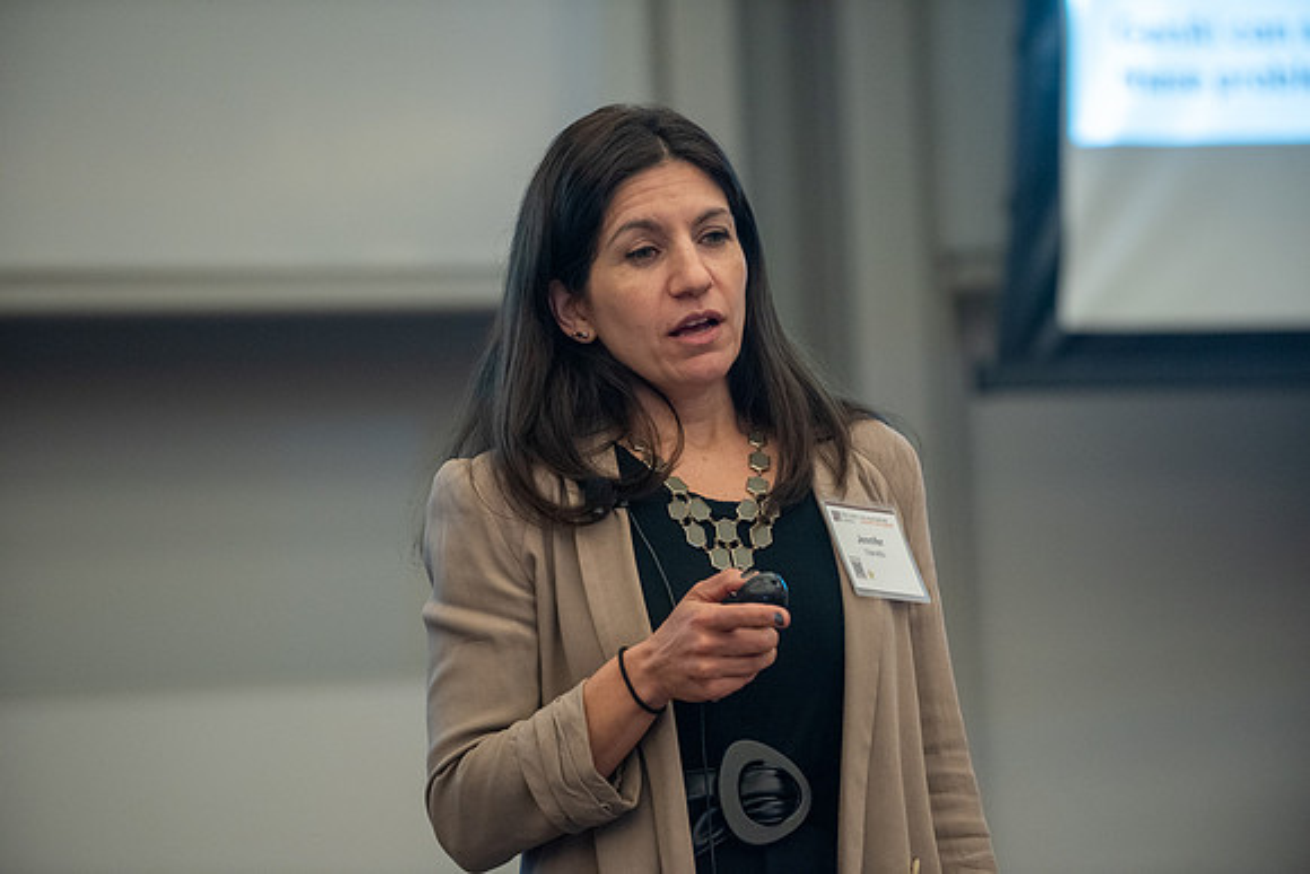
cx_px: 655
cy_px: 437
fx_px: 7296
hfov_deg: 10.3
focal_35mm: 200
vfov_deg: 6.9
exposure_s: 1/160
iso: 2000
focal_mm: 200
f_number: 3.2
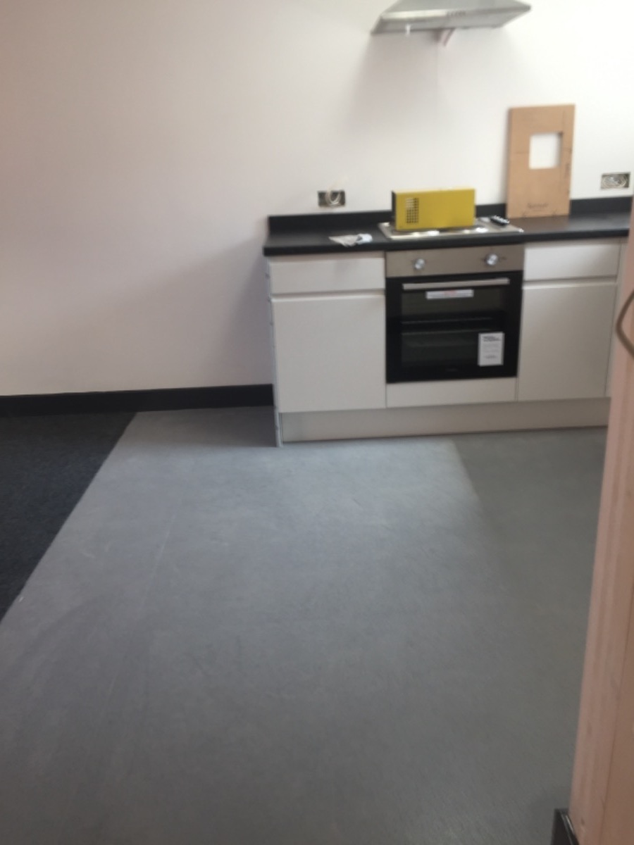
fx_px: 708
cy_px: 422
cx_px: 317
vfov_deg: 61.7
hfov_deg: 48.2
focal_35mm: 29
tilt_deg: -20.1
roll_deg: +4.8
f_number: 2.2
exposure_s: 1/50
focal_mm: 4.15
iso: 32
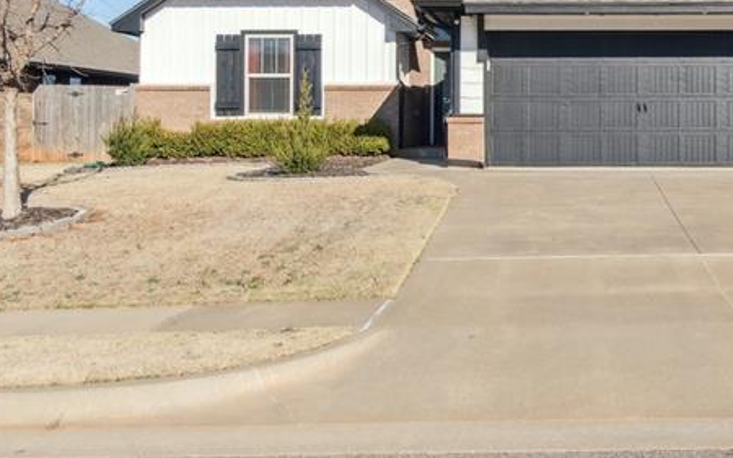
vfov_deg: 26.9
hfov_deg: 42.8
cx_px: 551
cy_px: -3
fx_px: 902
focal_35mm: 45
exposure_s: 1/500
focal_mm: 13
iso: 100
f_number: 8
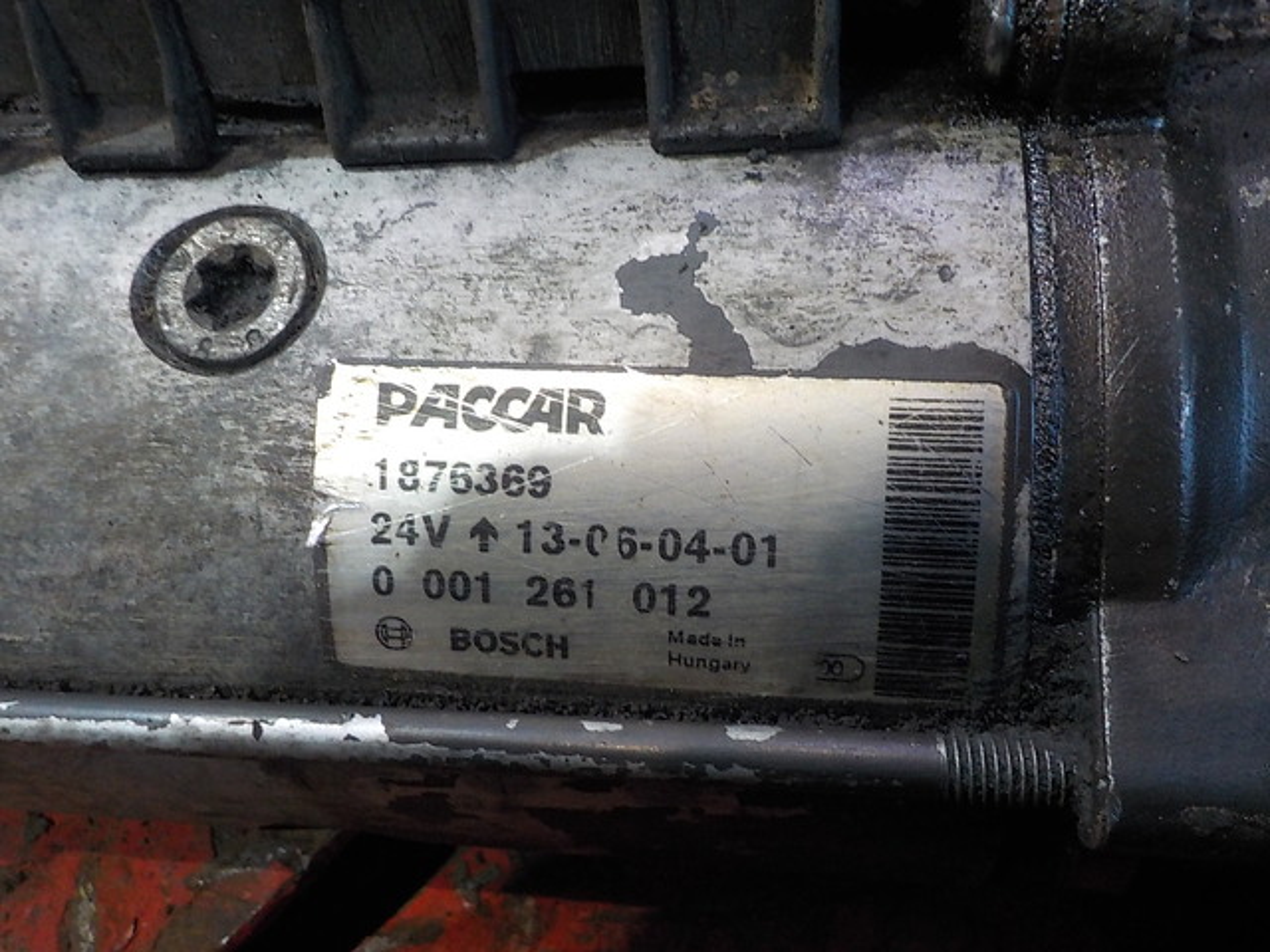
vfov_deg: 46.8
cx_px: 635
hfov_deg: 60.0
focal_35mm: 30
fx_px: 1101
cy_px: 476
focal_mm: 4.1
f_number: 3.3
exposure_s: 1/25
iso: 400
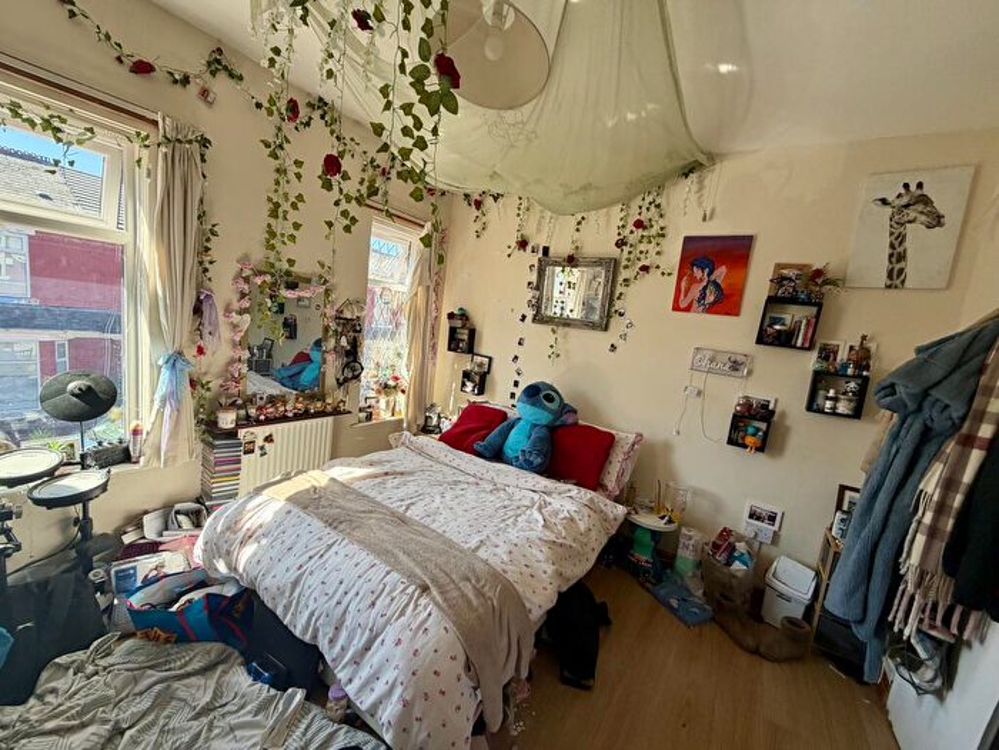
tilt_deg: -6.4
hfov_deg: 102.1
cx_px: 500
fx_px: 404
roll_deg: -6.4
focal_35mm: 14
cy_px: 375
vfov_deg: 85.7
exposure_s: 1/121
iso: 64
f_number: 2.2
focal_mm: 2.22
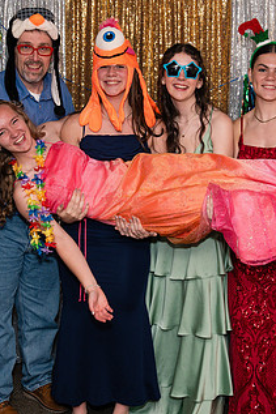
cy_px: 194
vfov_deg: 33.9
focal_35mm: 59
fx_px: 679
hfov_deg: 22.9
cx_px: 169
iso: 400
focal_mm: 29
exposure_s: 1/250
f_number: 4
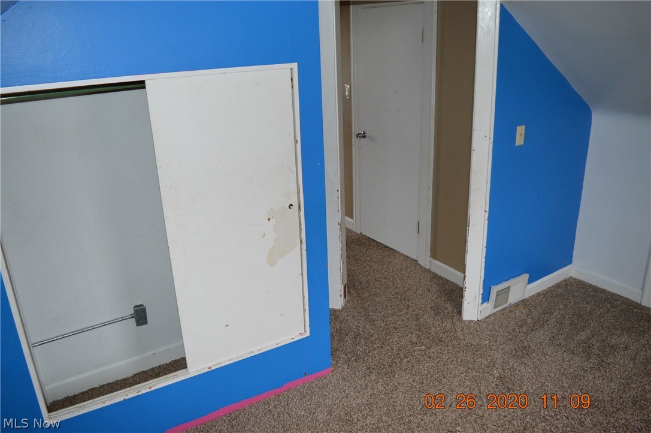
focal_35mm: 27
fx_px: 488
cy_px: 216
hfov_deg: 67.4
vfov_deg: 47.8
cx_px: 326
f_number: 3.5
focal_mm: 18
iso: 1100
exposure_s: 1/60
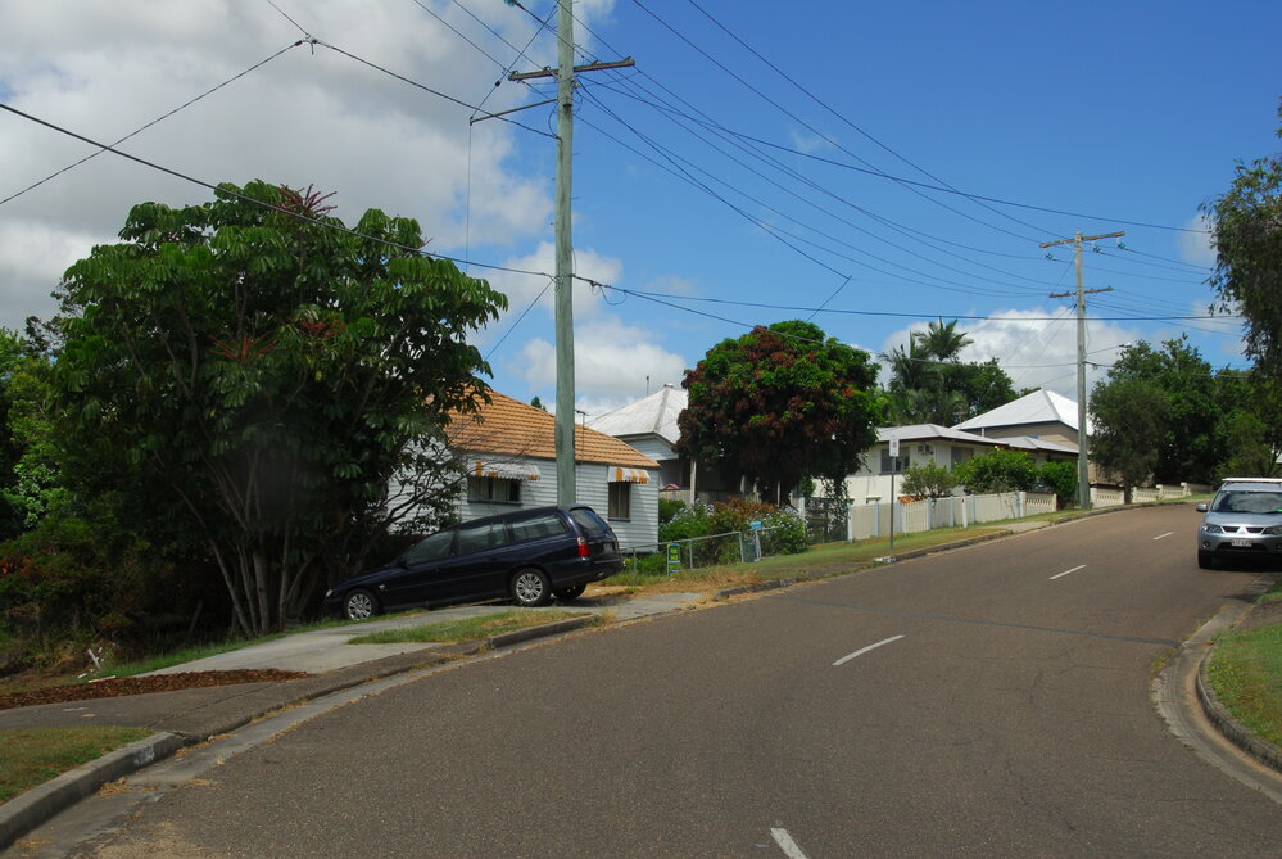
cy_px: 430
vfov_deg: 37.0
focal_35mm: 36
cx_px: 641
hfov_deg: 53.1
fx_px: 1284
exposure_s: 1/60
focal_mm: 24
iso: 100
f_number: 16
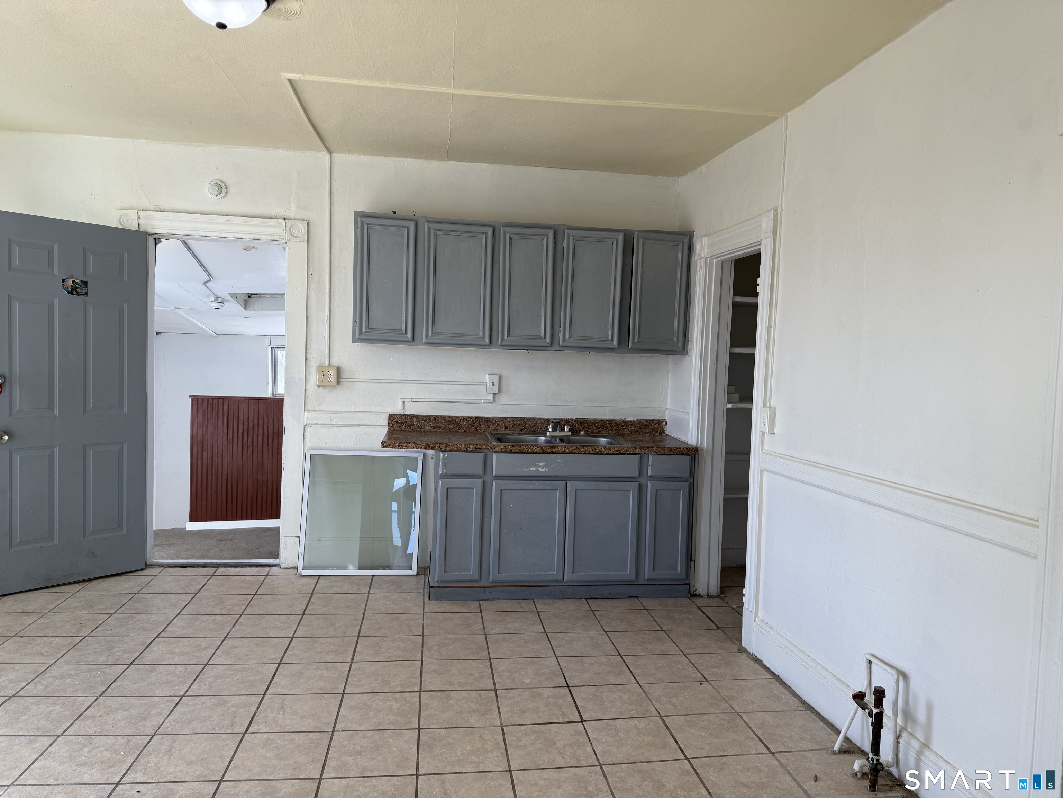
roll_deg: -1.9
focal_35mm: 24
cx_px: 532
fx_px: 737
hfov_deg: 71.6
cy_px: 399
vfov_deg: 56.8
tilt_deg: -2.3
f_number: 1.78
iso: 64
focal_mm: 6.76
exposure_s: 1/235
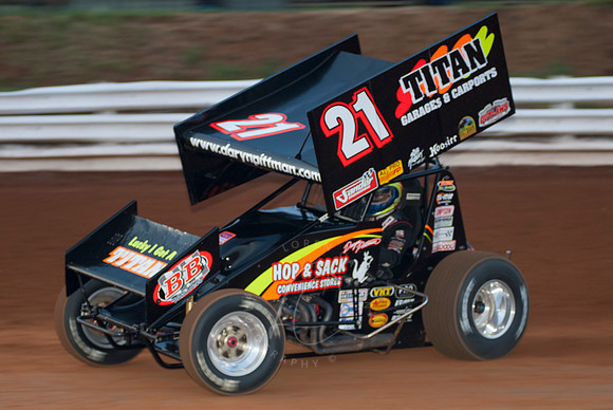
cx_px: 306
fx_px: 2429
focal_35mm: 142
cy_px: 205
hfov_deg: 14.4
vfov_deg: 9.7
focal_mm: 95
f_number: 2.8
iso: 250
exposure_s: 1/400
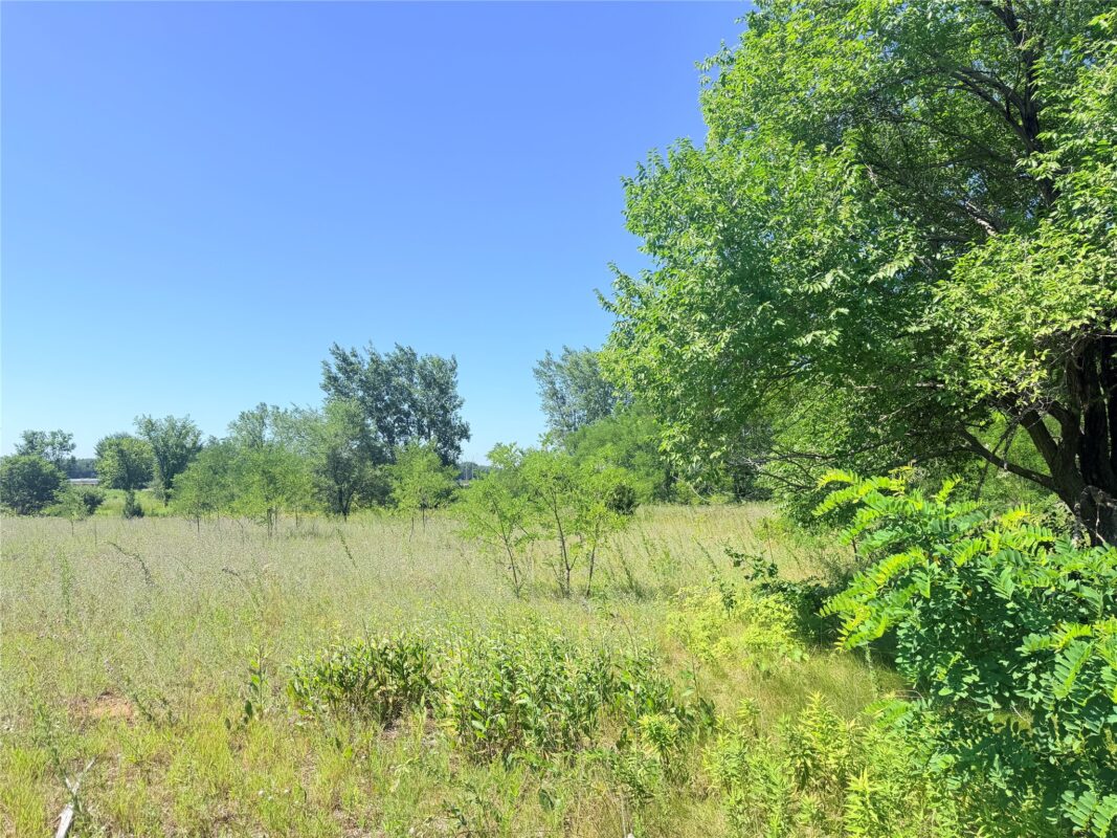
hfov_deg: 71.6
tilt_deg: +6.5
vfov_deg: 56.8
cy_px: 419
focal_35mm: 24
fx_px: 774
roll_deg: +0.7
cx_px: 558
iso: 100
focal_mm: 6.76
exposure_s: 1/2000
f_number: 1.78
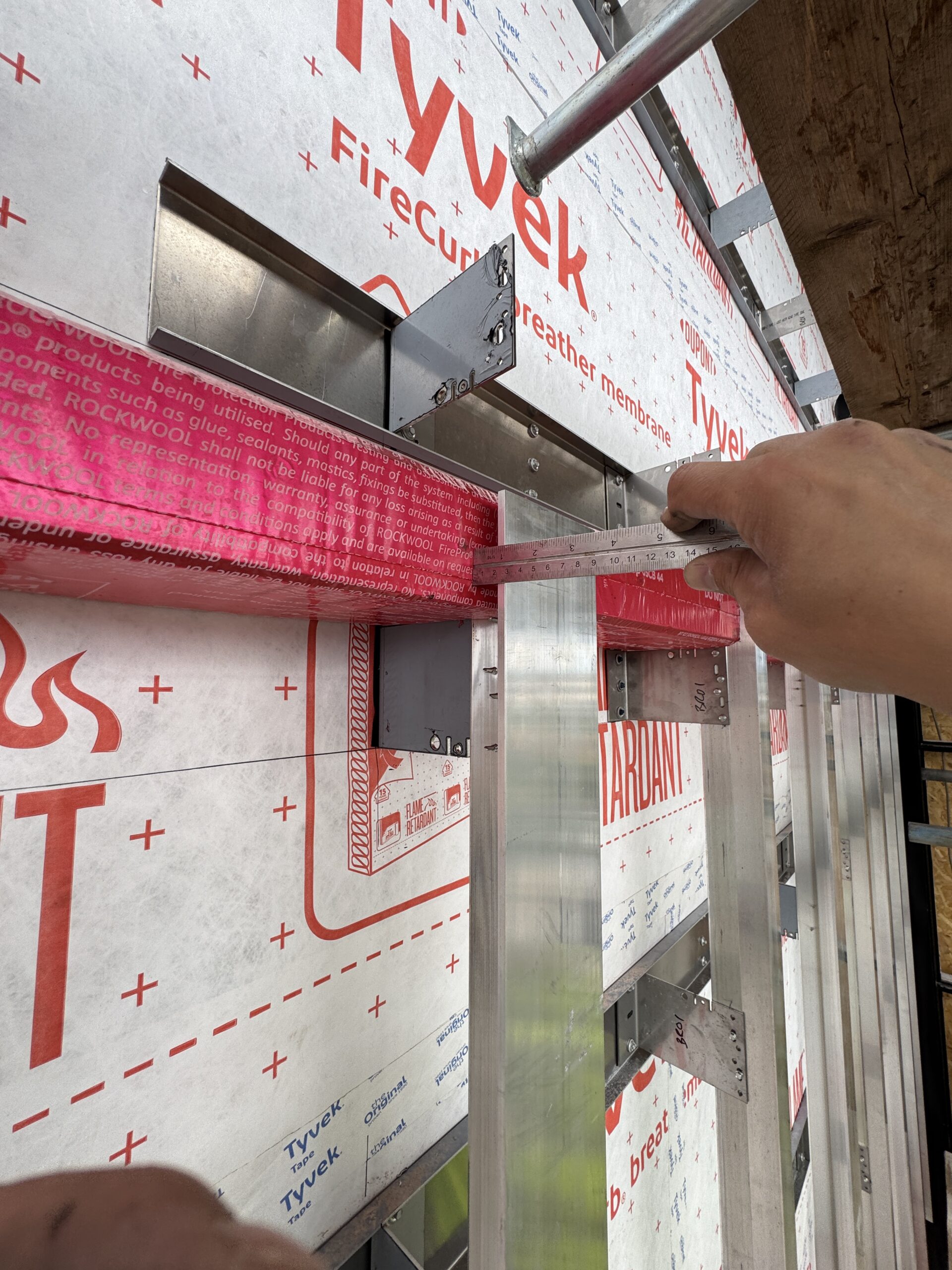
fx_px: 513
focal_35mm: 14
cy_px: 635
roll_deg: +0.2
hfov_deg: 85.7
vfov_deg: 102.1
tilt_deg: +6.7
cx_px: 476
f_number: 2.2
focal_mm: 2.22
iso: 40
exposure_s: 1/271
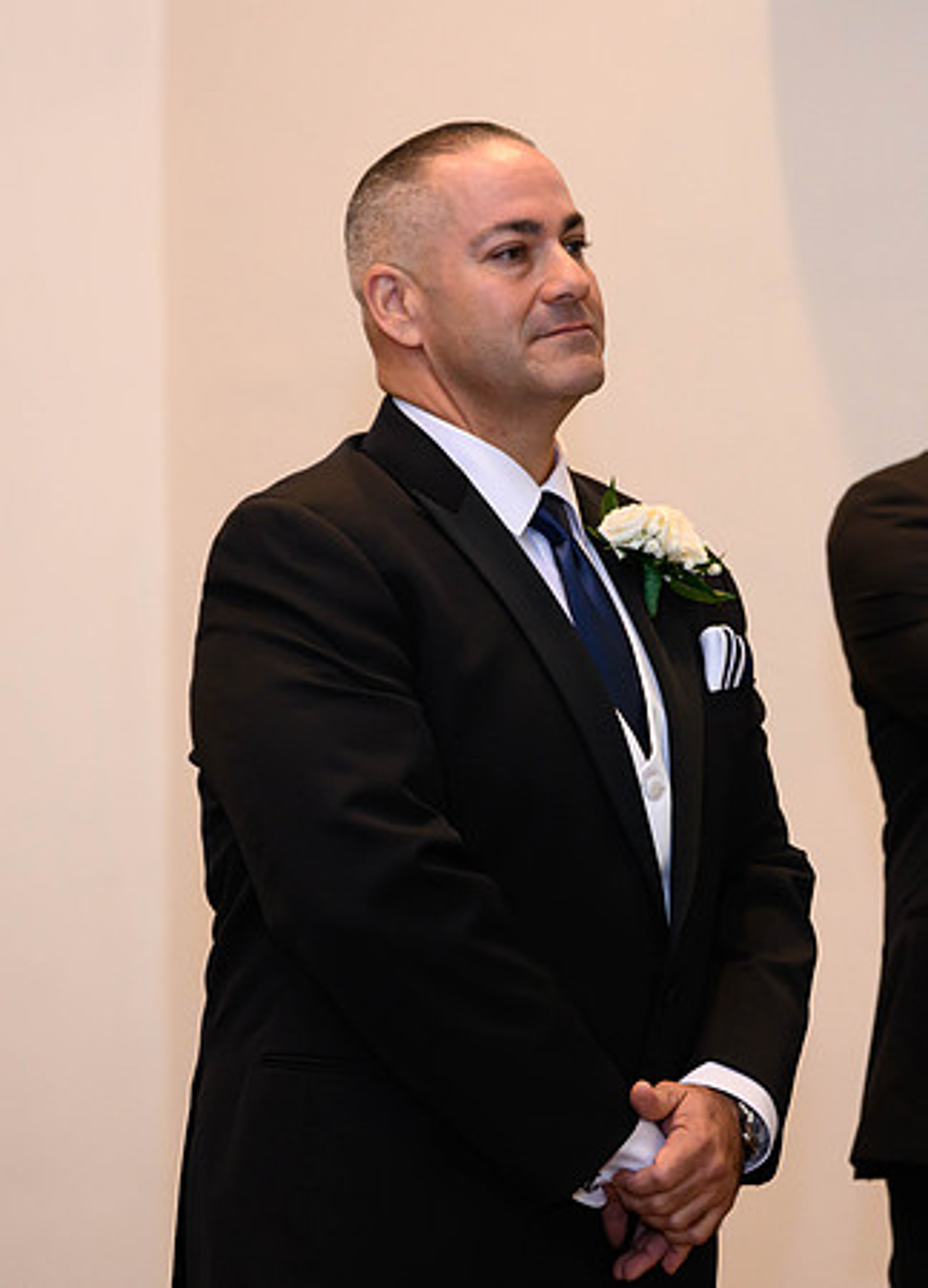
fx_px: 4724
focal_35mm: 129
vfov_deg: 15.5
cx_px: 645
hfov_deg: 11.2
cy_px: 480
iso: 2500
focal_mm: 70
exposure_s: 1/200
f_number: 3.2
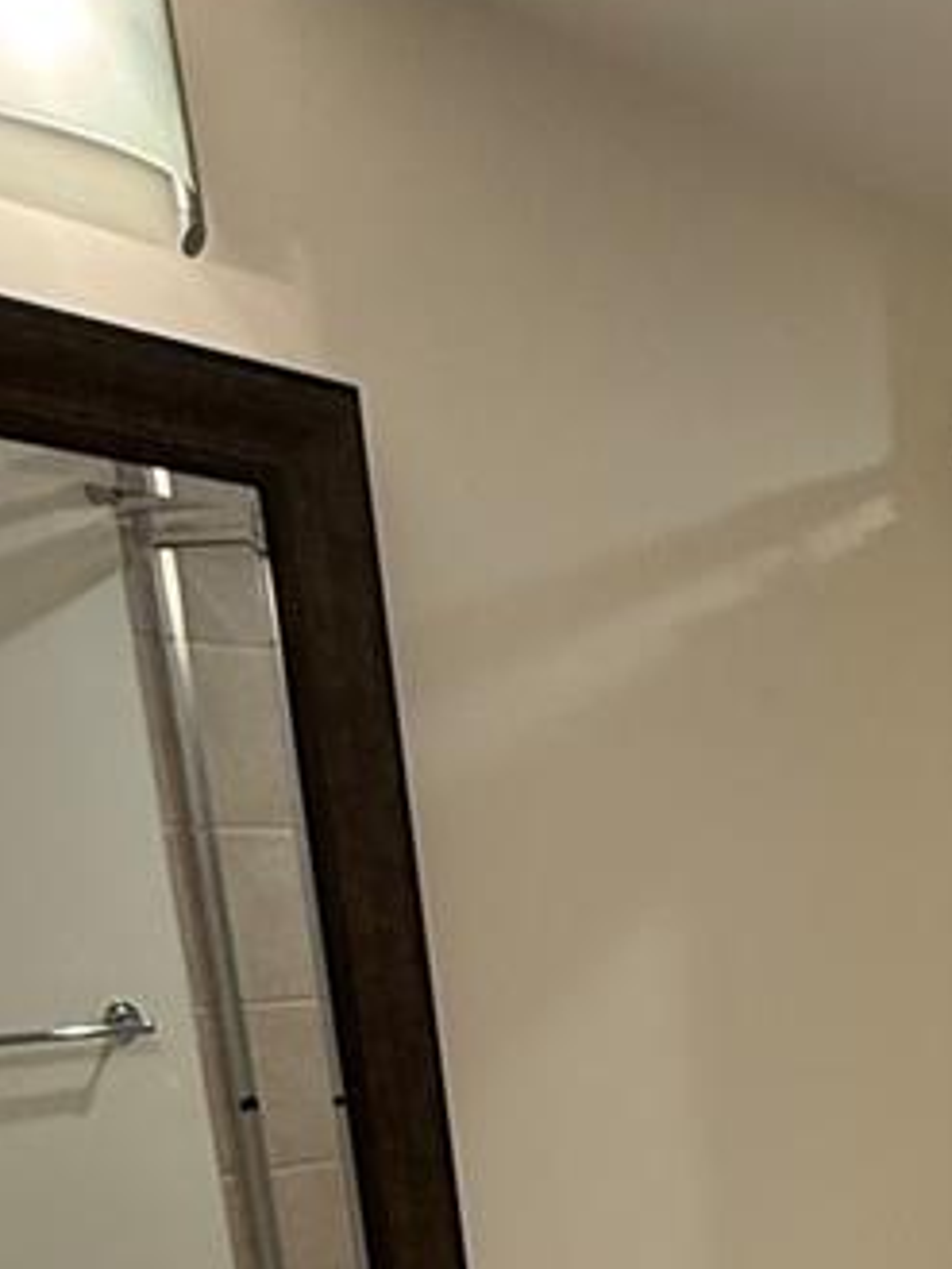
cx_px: 1233
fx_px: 1869
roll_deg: -0.7
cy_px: 1458
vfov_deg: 32.2
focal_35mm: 51
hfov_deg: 24.9
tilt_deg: -16.3
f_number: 2.2
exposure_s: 1/60
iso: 250
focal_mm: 2.22
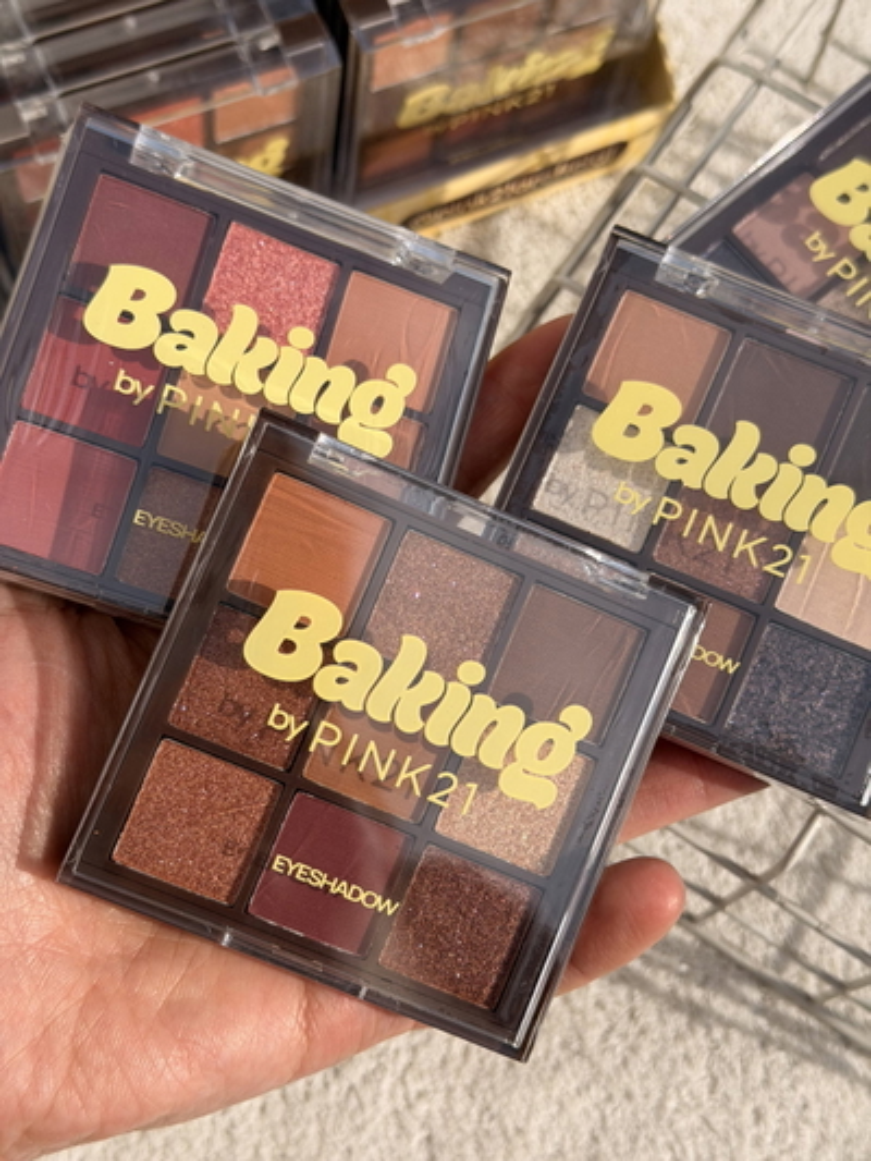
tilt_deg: -68.6
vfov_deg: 39.6
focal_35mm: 48
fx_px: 1610
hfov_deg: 30.3
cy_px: 580
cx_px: 436
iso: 64
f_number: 1.78
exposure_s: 1/6024
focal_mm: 6.76
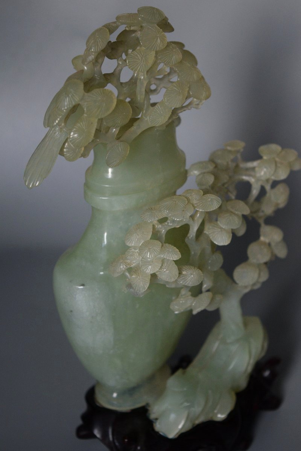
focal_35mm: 82
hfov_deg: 16.6
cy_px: 226
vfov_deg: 24.6
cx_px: 150
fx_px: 1035
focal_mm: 55
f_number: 5.6
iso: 1400
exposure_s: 1/125
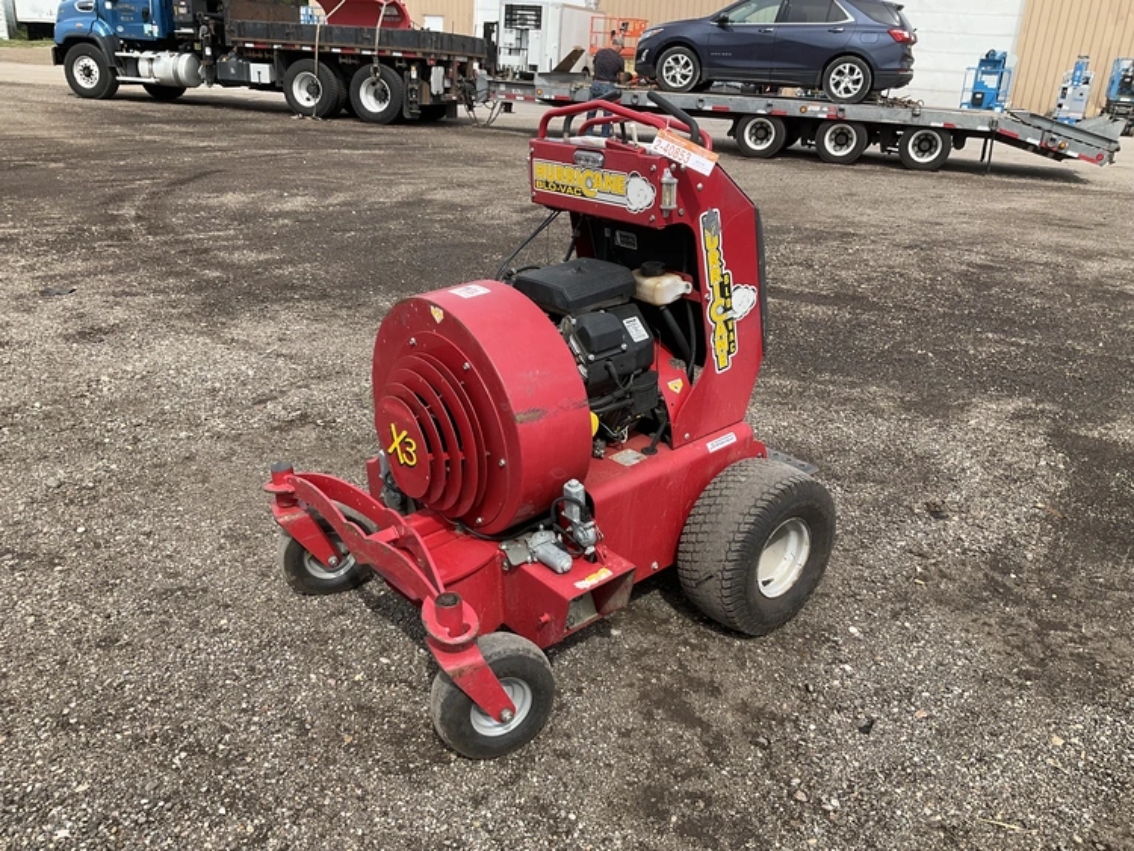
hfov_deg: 61.6
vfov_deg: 48.3
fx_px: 950
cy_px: 426
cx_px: 567
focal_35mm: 29
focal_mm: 3
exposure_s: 1/883
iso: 25
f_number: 1.8
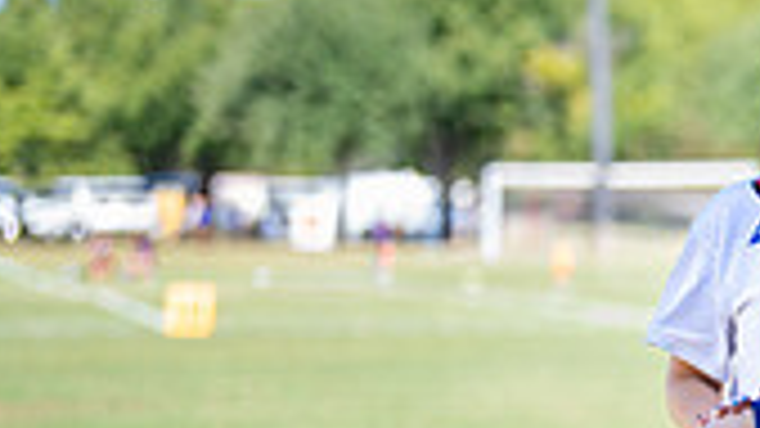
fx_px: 3828
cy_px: 578
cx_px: 1320
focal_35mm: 190
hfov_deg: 10.7
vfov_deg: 6.3
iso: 100
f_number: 1.2
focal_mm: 50
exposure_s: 1/1250
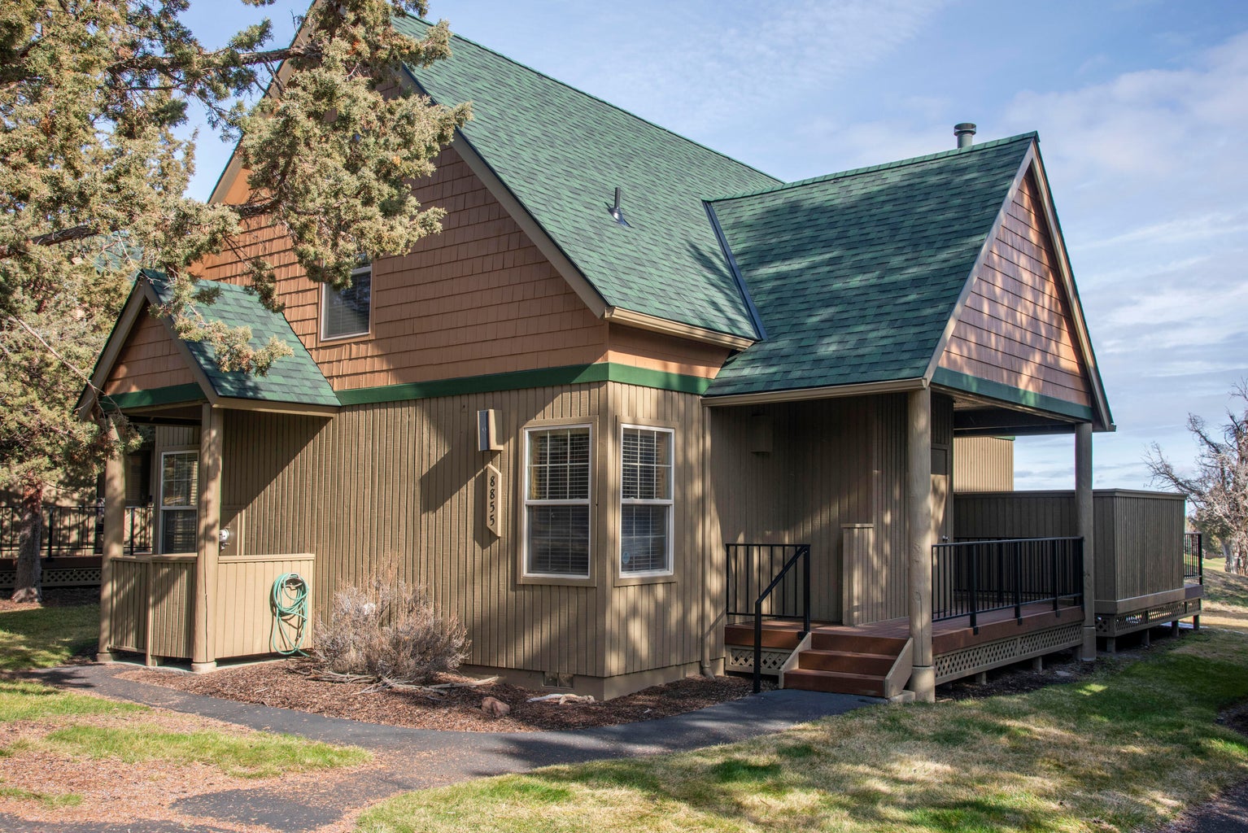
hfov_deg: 58.7
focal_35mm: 32
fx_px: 1110
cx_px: 624
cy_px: 416
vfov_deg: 41.1
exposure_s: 1/125
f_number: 11
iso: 200
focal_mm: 32
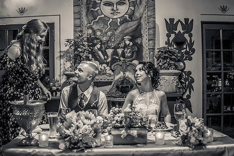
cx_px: 110
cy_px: 89
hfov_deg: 53.1
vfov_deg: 36.8
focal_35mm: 36
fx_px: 234
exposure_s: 1/200
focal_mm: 28
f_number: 2
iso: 1600
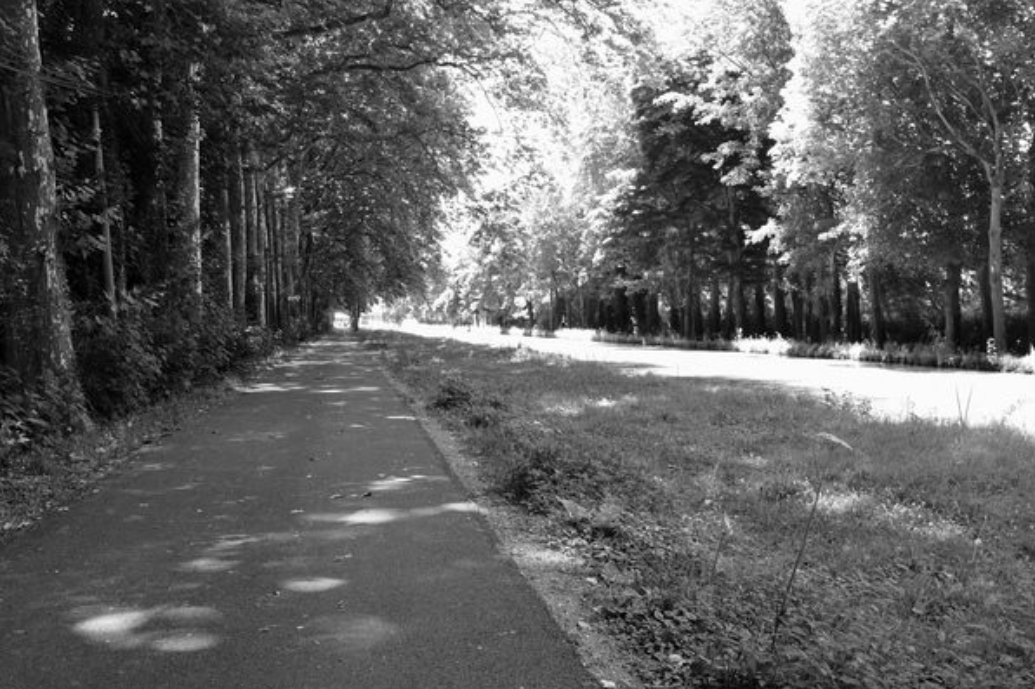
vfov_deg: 28.6
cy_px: 327
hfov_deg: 41.9
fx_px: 1351
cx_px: 514
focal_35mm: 47
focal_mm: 23
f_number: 8
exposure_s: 1/40
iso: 400
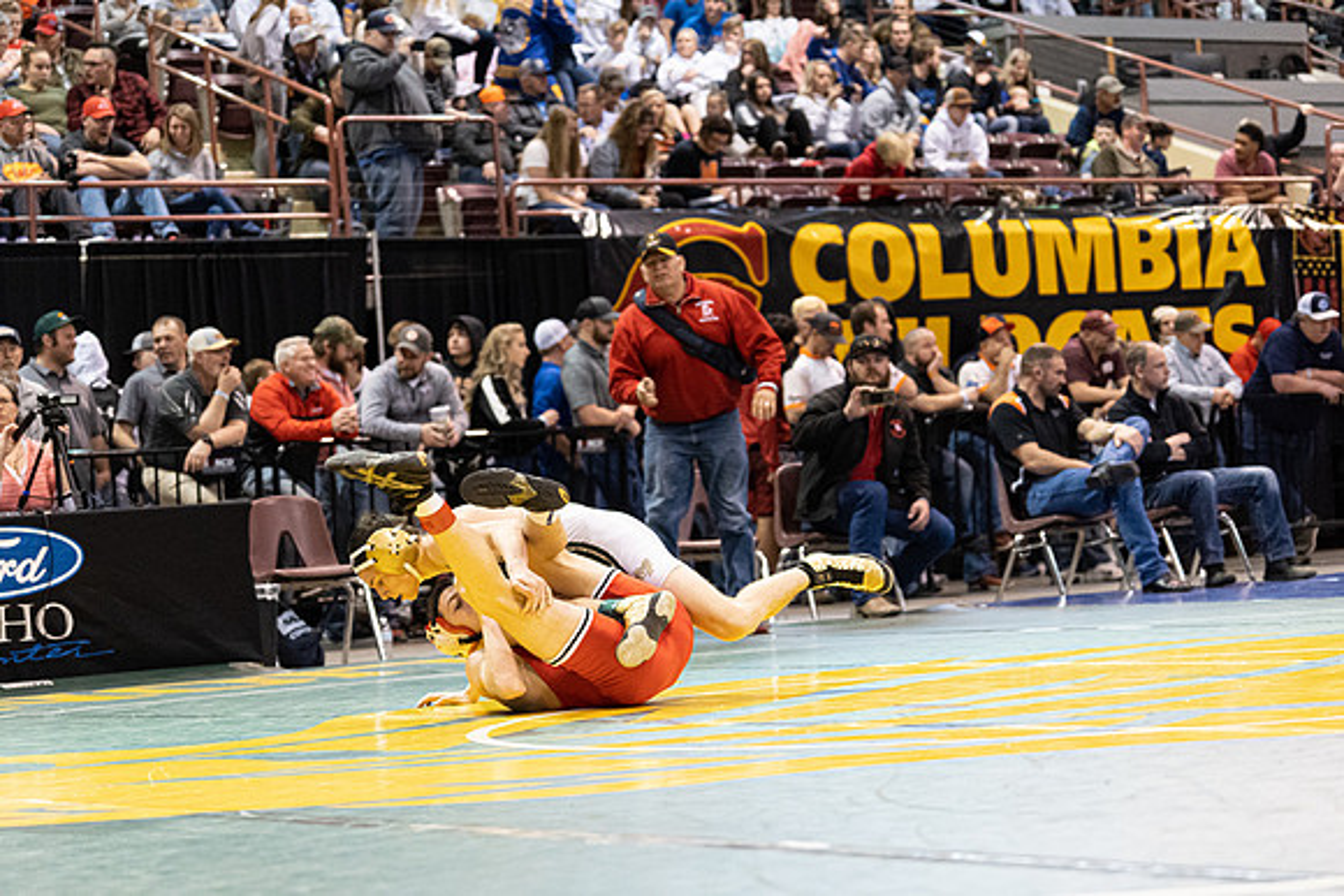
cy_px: 448
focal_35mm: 93
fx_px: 3473
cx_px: 672
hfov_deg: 21.9
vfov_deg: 14.7
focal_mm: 93
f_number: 4
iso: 8000
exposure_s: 1/500
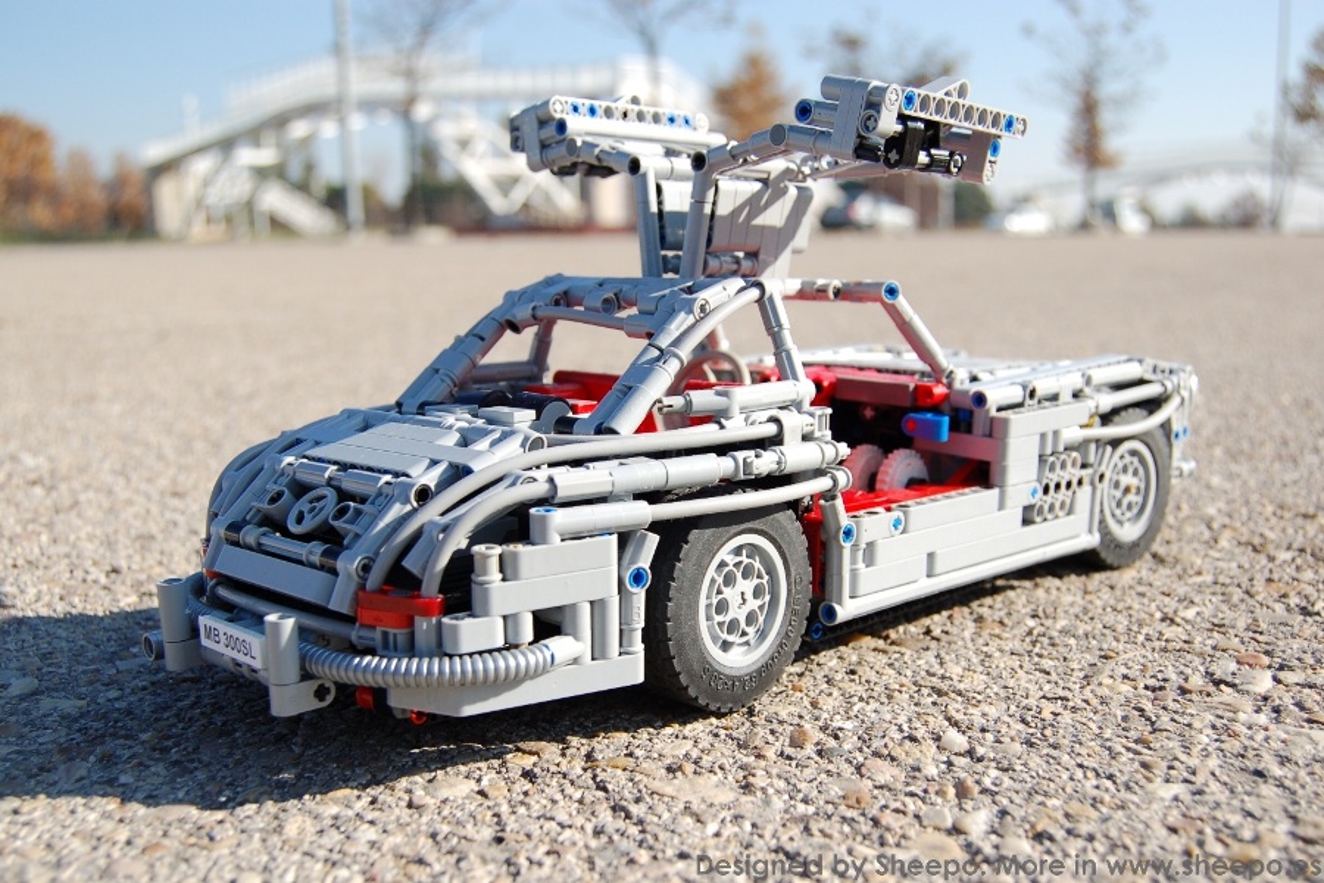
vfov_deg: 36.9
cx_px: 662
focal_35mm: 36
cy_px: 442
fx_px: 1324
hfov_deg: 53.1
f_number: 4
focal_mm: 24
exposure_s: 1/800
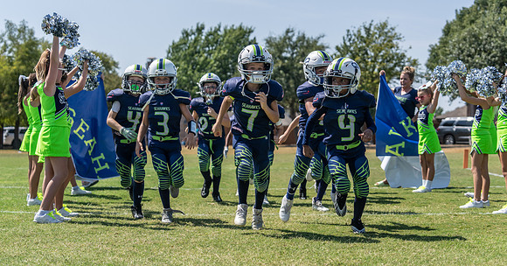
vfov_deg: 15.4
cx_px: 254
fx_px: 985
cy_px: 129
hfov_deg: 28.9
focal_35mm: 74
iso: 100
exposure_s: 1/1250
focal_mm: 70
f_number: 4
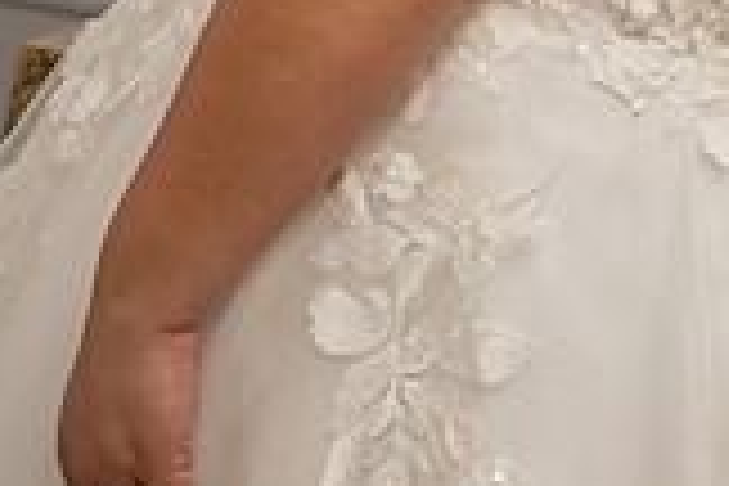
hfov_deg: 16.0
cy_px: -236
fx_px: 2450
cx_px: 972
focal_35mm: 121
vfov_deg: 10.9
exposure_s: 1/80
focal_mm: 33.7
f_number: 2.8
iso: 800
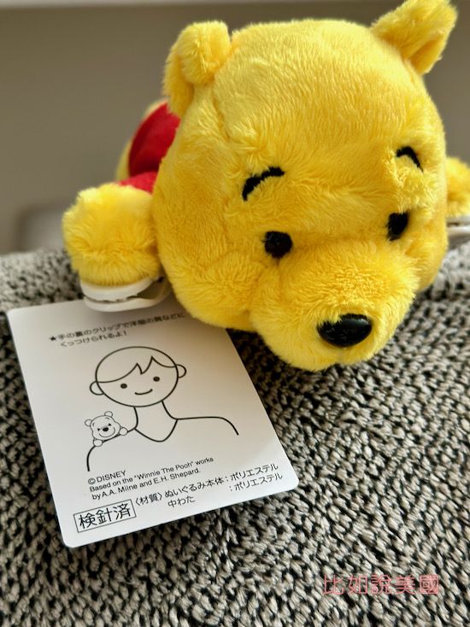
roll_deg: -0.2
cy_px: 314
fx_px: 869
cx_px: 235
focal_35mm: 48
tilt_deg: -31.9
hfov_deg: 30.2
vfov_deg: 39.7
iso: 250
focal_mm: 6.86
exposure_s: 1/40
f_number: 1.78
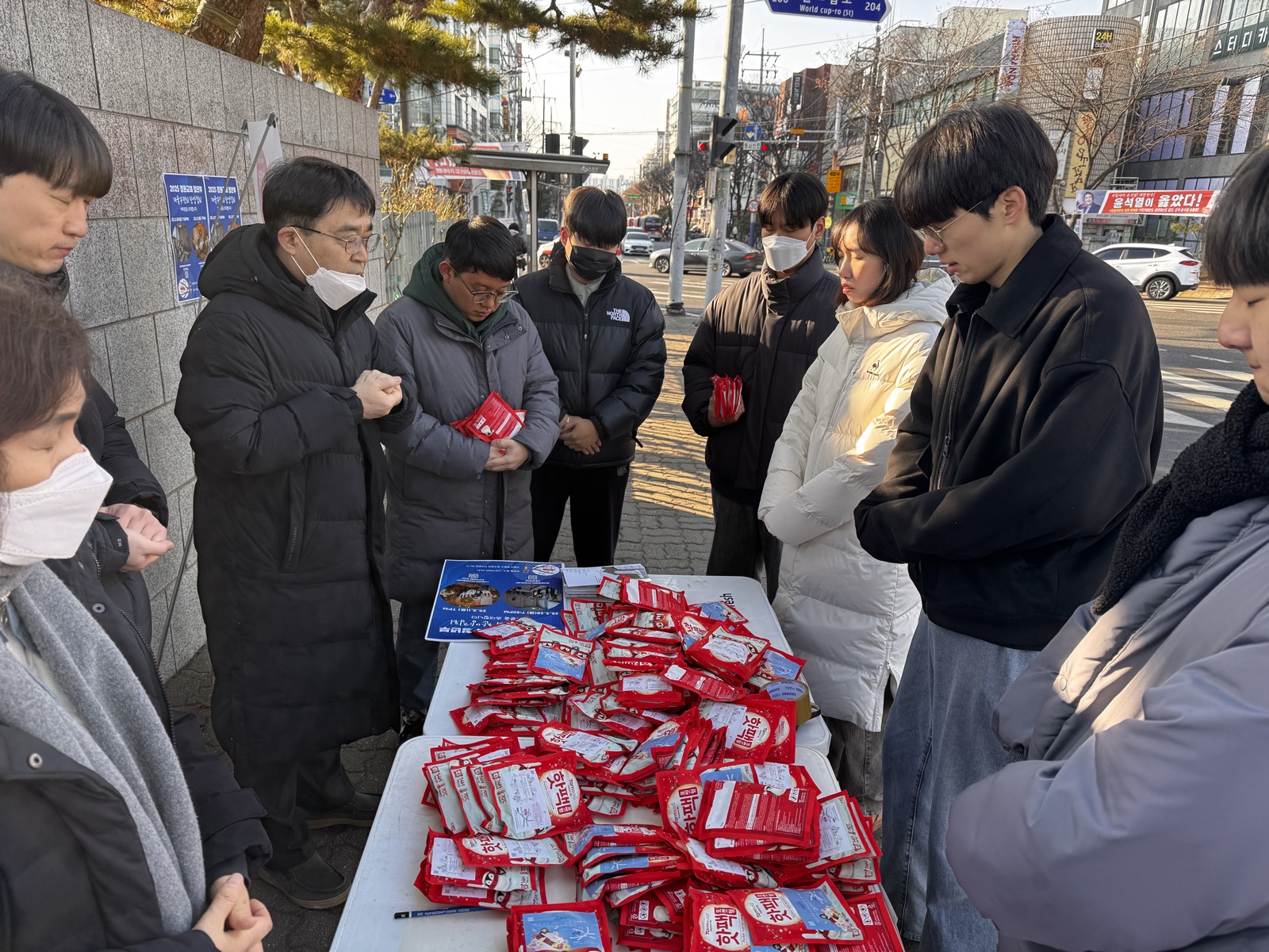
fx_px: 880
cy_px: 476
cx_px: 634
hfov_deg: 71.6
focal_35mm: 24
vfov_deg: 56.8
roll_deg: -2.4
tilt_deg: -16.4
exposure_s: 1/301
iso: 80
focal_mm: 6.76
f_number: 1.78
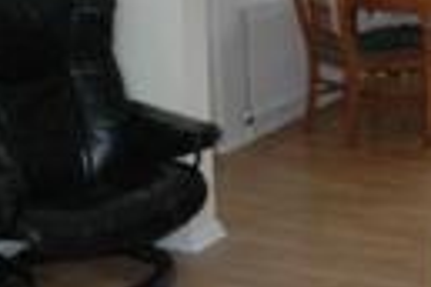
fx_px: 1125
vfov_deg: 14.5
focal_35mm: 94
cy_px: 93
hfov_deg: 21.0
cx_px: 418
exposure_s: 1/60
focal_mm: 18
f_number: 4
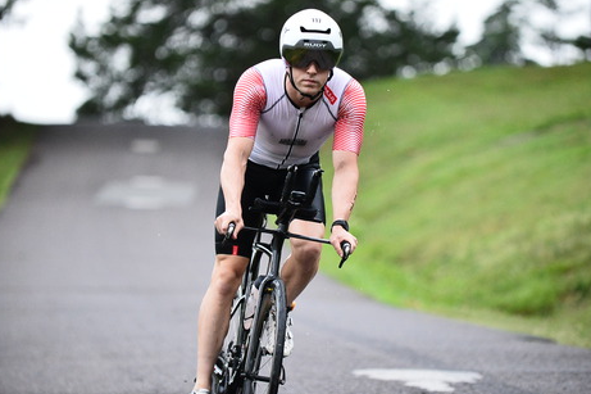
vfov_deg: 7.2
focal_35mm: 191
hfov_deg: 10.8
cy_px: 166
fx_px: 3134
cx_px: 297
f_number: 2.8
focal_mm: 160
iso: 5600
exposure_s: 1/4000
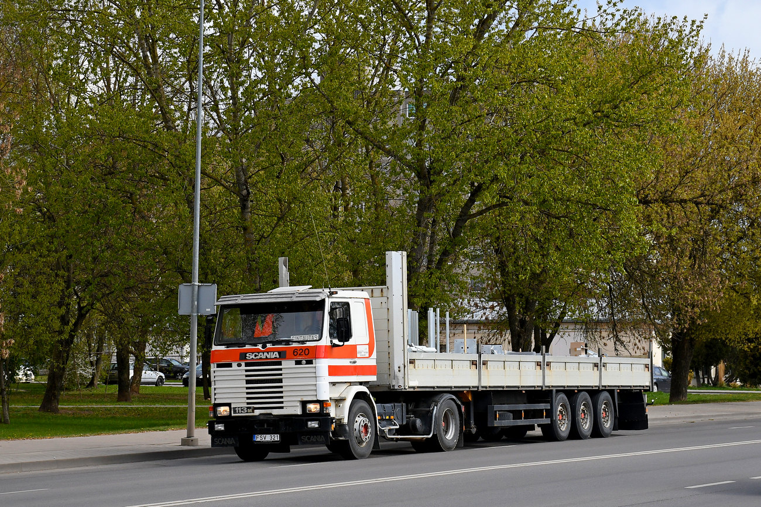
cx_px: 380
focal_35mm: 67
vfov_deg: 20.3
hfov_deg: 30.1
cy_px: 254
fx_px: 1416
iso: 250
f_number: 6.3
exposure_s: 1/1000
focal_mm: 45
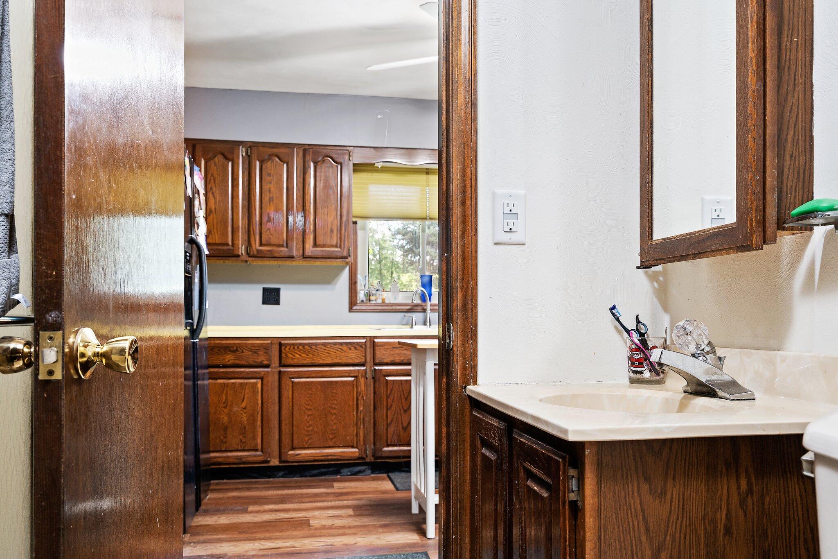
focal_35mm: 29
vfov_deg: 45.0
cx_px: 419
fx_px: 675
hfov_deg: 63.7
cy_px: 280
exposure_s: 1/2
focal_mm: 29
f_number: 7.1
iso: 320
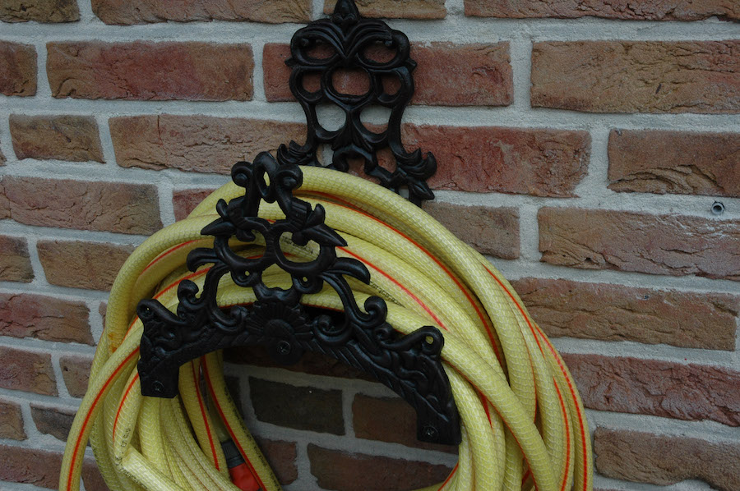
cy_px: 246
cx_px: 370
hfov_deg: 42.4
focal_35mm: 46
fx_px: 955
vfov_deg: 28.9
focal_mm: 31
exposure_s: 1/250
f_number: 8
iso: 200
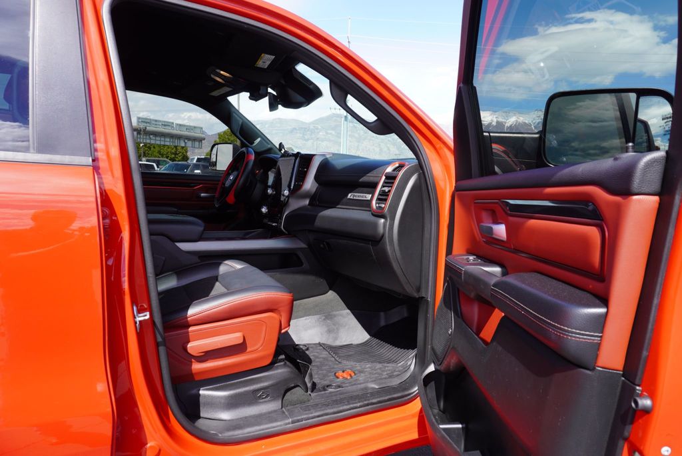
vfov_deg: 53.2
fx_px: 455
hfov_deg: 73.7
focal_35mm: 24
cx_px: 341
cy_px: 228
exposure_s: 1/100
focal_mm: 16
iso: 100
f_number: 6.3
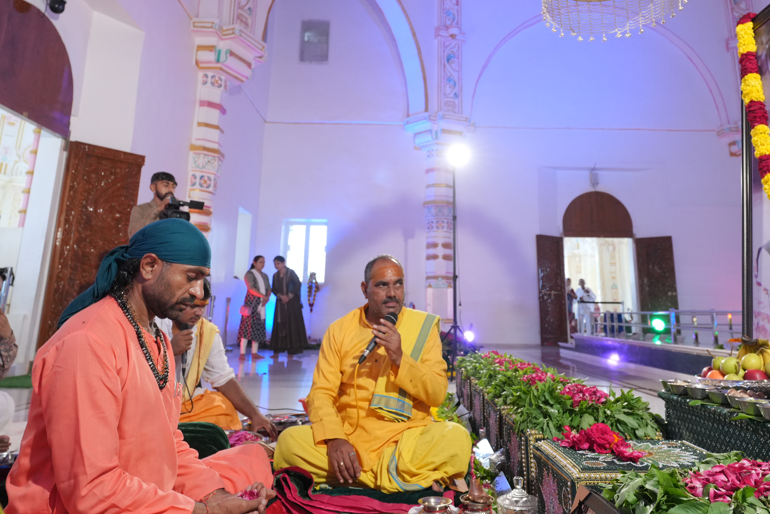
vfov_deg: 45.6
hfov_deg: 65.4
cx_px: 417
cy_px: 168
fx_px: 599
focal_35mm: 28
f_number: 4
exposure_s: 1/125
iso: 1600
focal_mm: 16
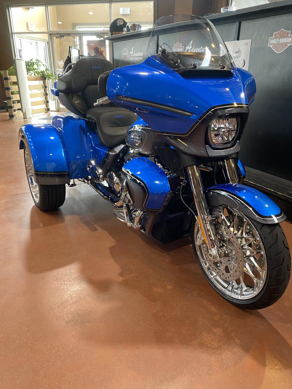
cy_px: 194
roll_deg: -0.1
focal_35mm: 26
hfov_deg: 53.1
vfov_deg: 67.3
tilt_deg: -21.3
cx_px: 146
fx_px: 292
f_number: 1.8
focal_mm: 4.25
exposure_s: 1/60
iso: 200
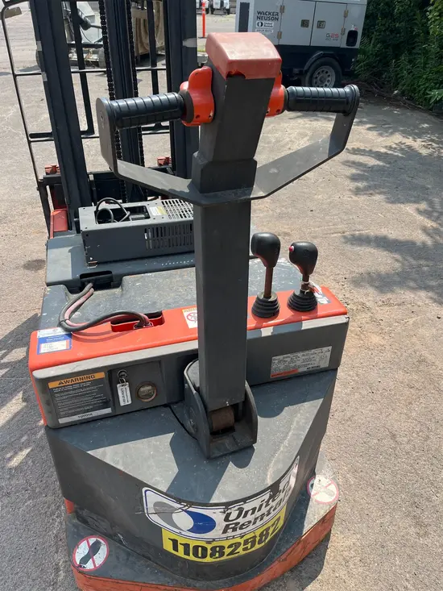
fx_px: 444
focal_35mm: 26
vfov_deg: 67.3
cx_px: 222
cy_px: 296
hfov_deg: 53.1
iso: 50
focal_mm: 5.1
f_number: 1.6
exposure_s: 1/1923
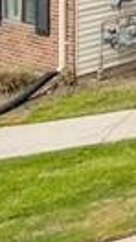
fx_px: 784
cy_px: -202
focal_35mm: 122
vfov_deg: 15.1
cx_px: 904
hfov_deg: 4.7
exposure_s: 1/1000
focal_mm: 10
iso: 800
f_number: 5.6
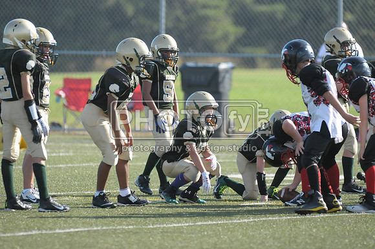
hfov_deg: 4.9
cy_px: 124
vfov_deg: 3.3
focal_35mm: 420
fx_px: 4369
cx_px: 188
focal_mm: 280
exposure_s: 1/5000
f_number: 4
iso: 1600
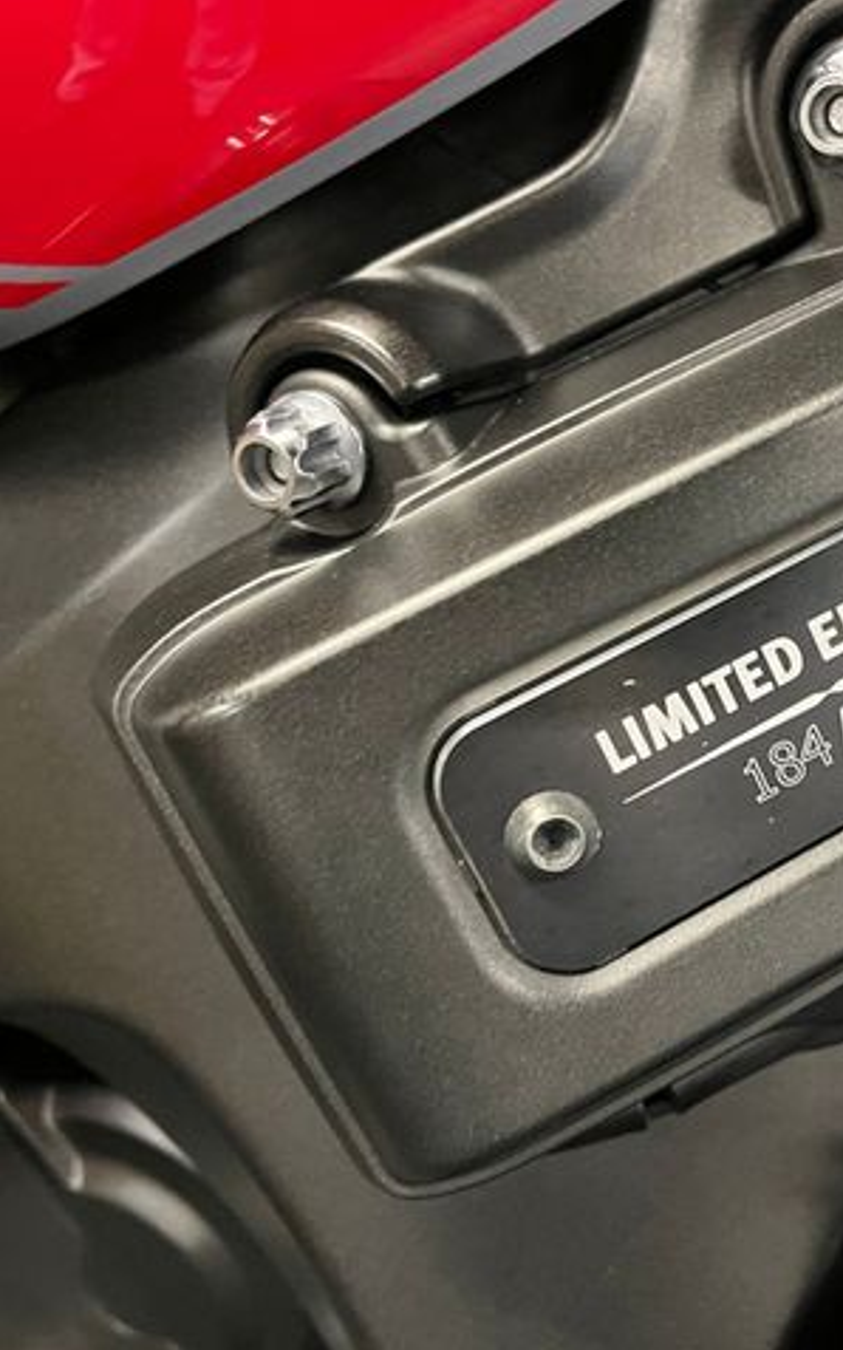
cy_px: 676
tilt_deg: -29.6
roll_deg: -2.0
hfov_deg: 33.0
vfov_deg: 52.8
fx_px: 1360
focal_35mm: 37
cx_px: 721
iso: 400
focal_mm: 5.1
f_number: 1.6
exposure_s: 1/33
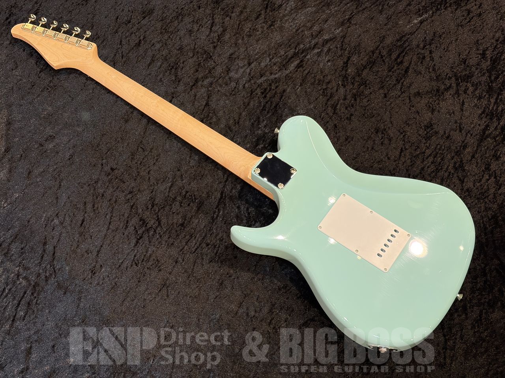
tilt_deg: -65.8
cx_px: 252
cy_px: 189
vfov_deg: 28.0
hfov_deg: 36.8
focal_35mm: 52
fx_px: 759
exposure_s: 1/60
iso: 80
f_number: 1.6
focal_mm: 5.96
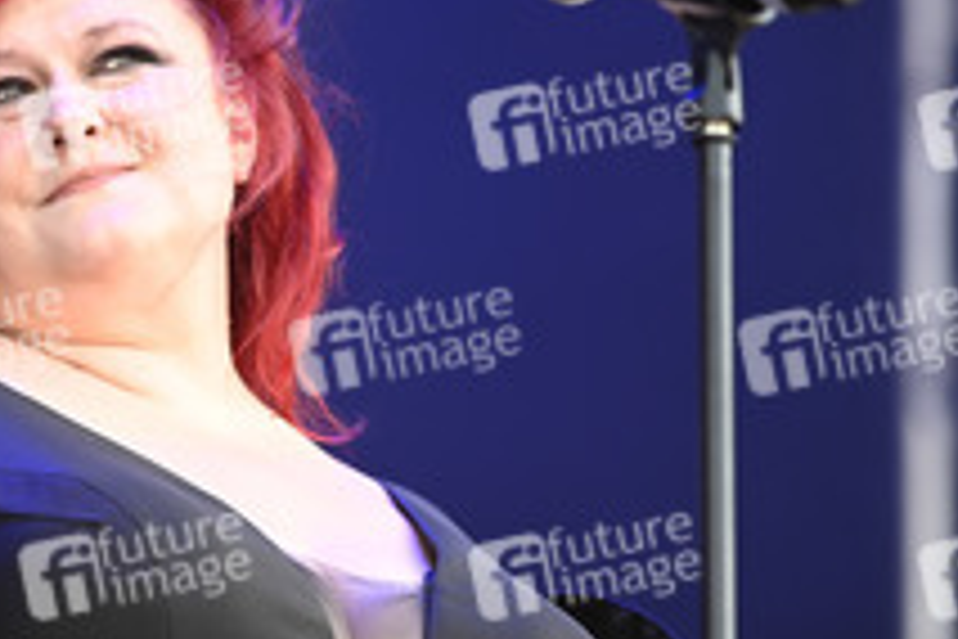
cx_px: 16
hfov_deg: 4.9
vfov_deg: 3.2
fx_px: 11256
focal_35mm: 423
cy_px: 454
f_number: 2.8
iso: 320
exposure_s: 1/400
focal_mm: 200
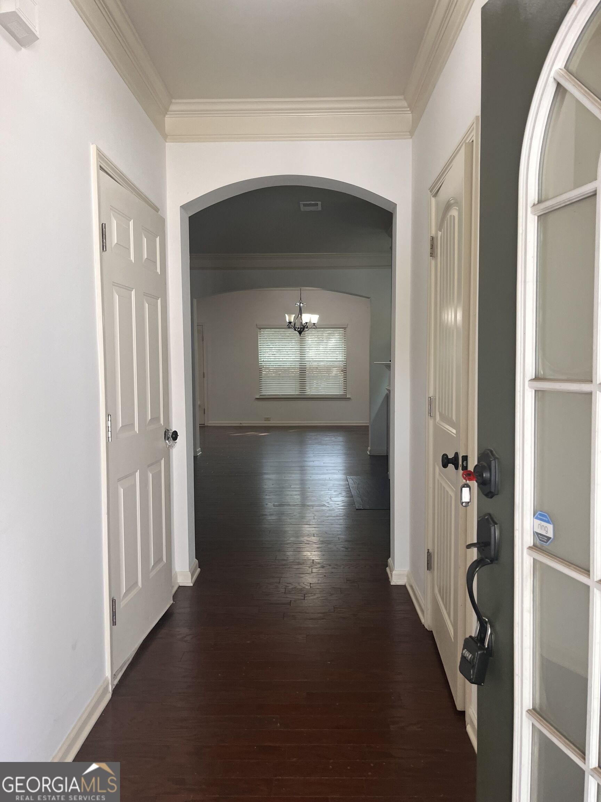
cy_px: 401
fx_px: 602
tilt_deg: -4.7
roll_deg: -0.8
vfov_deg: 67.3
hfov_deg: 53.1
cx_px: 300
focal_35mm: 26
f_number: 1.6
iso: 125
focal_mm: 5.1
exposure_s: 1/120
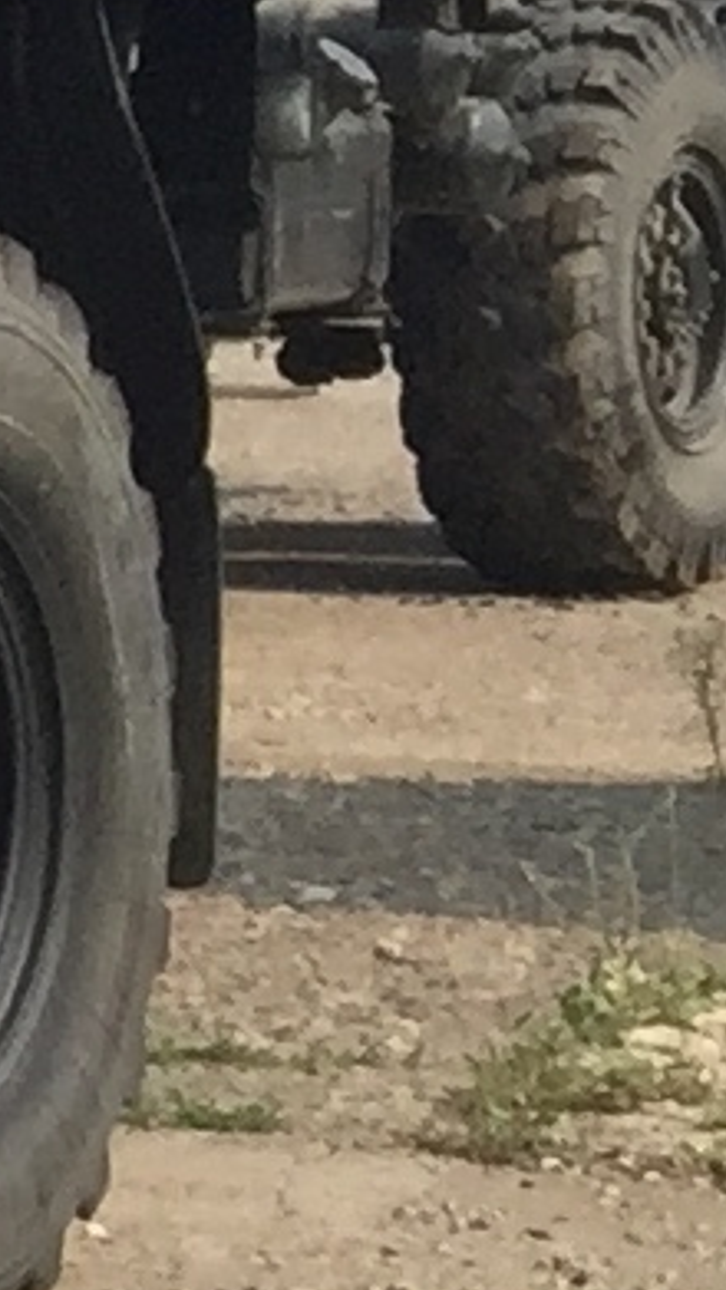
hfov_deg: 3.6
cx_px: -4534
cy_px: -165
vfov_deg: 8.1
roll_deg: -0.3
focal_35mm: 264
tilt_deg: -0.5
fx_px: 9033
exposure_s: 1/1647
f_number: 2.2
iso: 32
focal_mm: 4.15
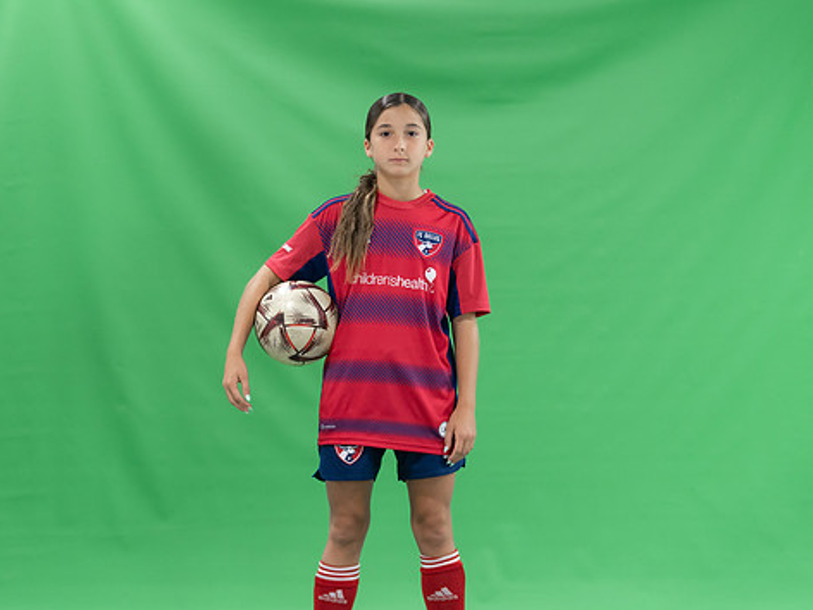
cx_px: 404
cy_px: 324
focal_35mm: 104
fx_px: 2443
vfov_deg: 14.2
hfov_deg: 18.9
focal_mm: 70
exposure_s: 1/250
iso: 1000
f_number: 2.8
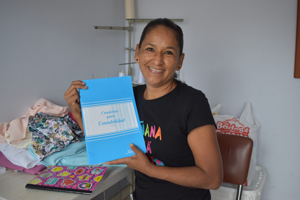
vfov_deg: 38.4
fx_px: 287
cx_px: 150
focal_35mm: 34
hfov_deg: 55.1
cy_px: 100
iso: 800
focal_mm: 23
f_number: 3.8
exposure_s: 1/125
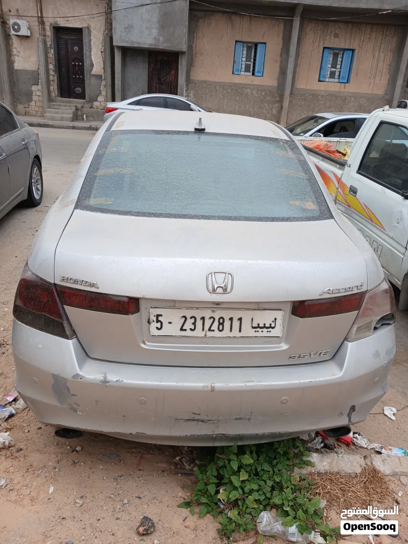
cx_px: 204
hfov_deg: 51.4
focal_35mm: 27
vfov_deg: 65.3
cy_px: 272
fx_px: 424
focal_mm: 3.98
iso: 20
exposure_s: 1/289
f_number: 1.8
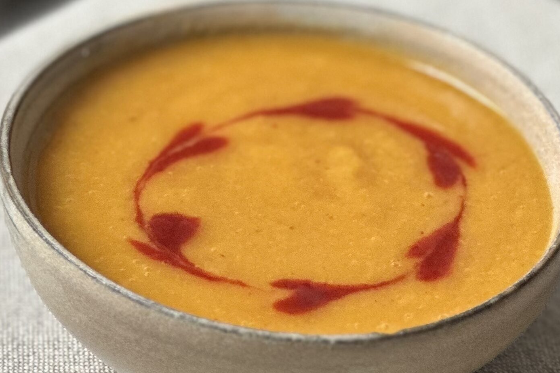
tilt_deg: -28.0
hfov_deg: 16.8
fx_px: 1898
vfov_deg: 11.2
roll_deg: -1.5
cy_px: 219
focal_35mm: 122
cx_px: 293
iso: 125
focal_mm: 9
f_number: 2.8
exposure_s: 1/33
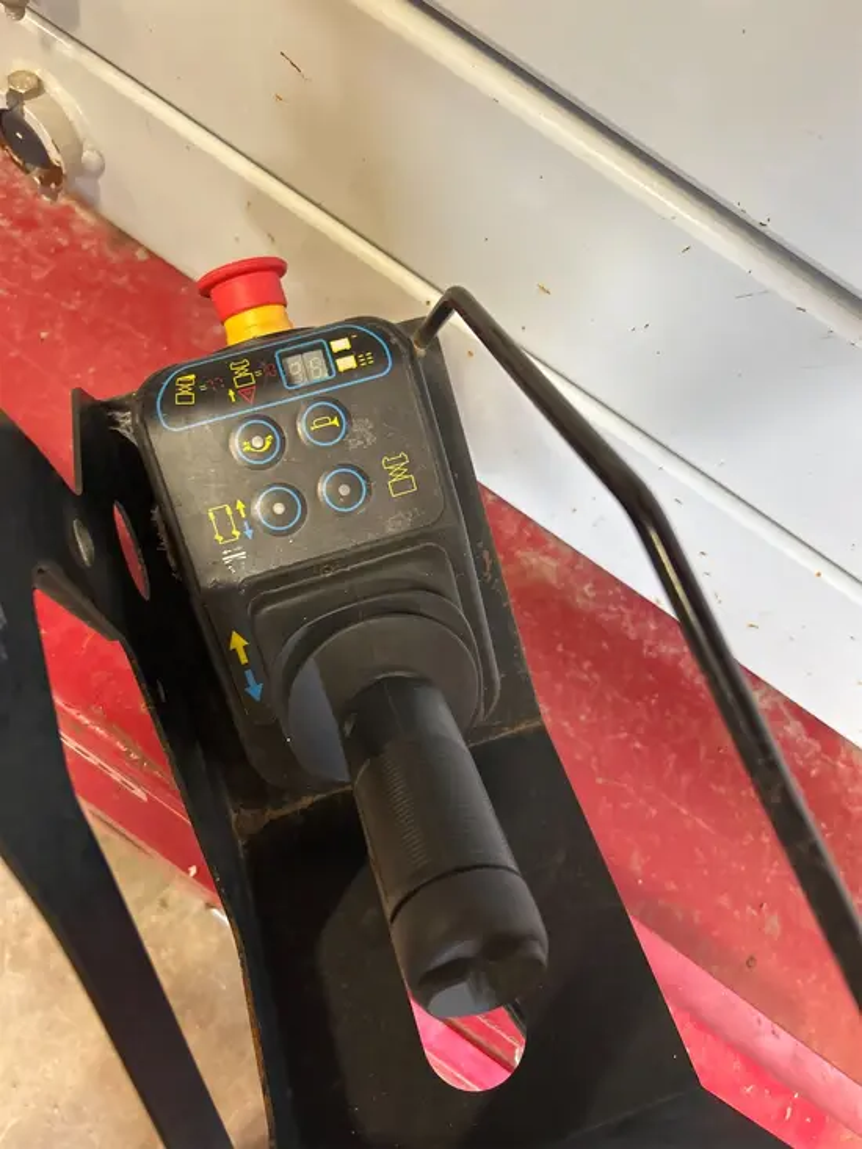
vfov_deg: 67.3
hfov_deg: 53.1
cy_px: 574
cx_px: 431
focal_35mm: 26
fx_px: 863
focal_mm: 5.7
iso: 200
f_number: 1.5
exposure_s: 1/60
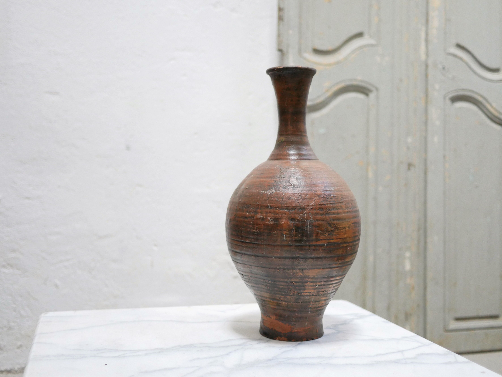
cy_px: 188
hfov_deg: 46.8
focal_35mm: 40
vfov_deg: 36.0
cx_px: 251
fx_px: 580
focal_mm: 20
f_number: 1.7
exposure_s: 1/60
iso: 1250
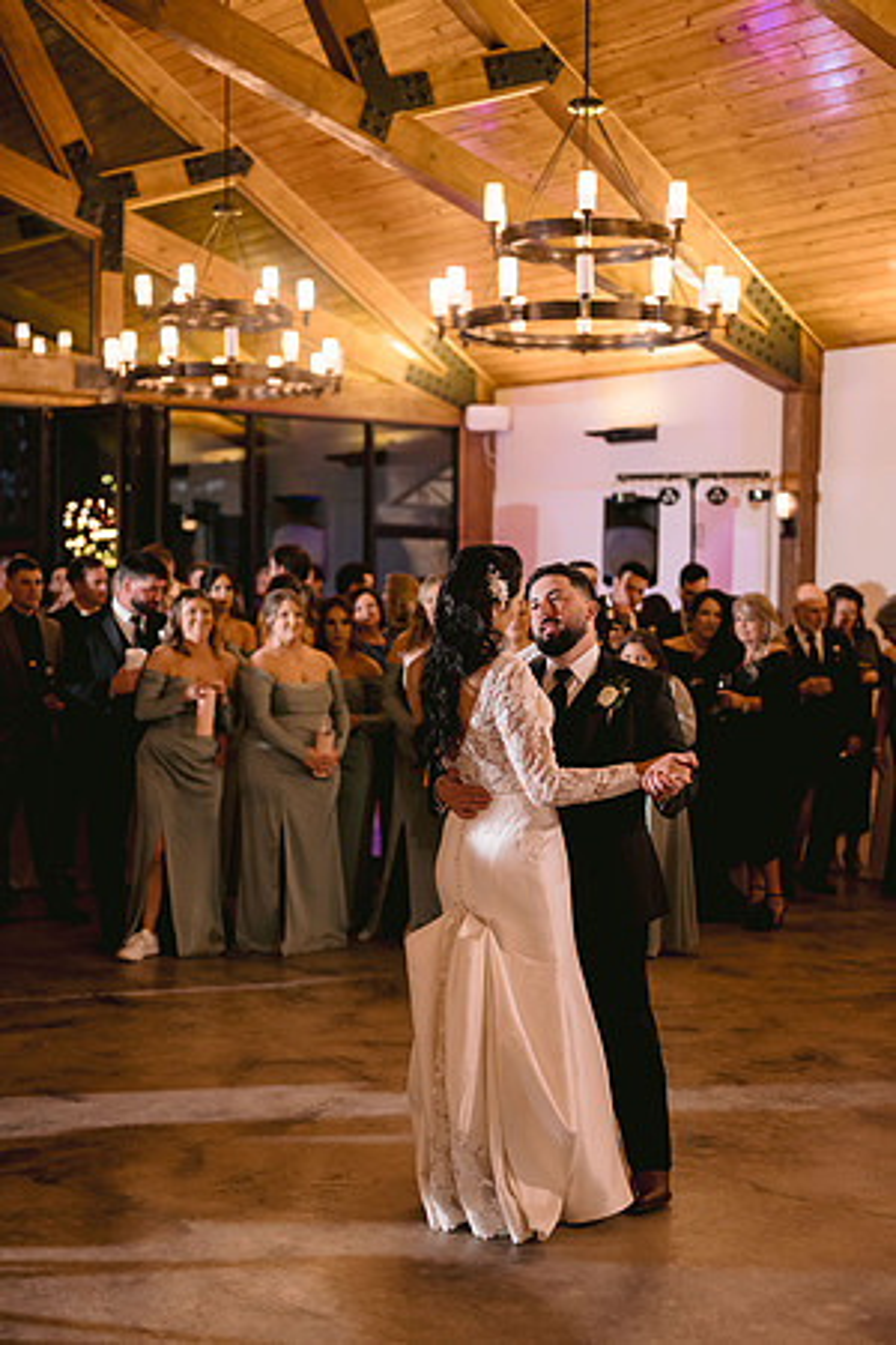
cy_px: 672
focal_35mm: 50
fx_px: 1867
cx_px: 448
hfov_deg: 27.0
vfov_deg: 39.6
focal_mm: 50
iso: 800
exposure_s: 1/125
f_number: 2
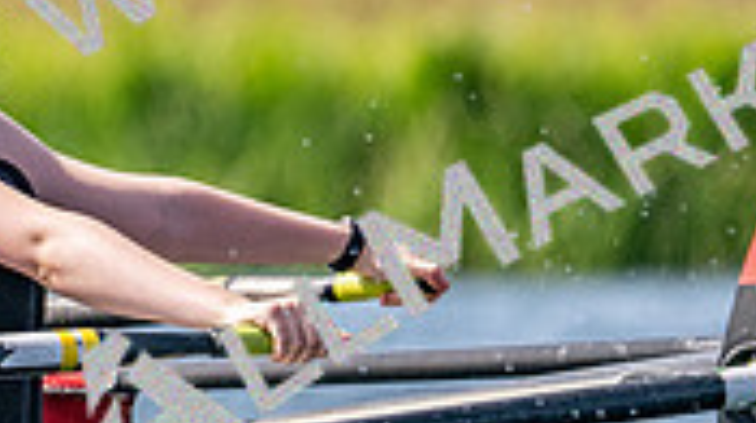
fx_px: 41772
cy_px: 129
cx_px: -289
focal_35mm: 2086
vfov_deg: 0.6
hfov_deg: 1.0
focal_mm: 400
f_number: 4.5
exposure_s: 1/2500
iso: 280
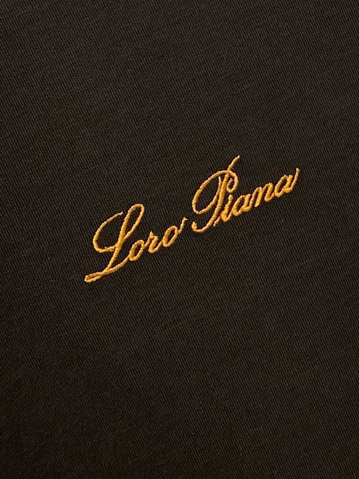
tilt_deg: -9.5
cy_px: 240
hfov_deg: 53.1
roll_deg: +21.9
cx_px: 180
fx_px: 359
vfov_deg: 67.3
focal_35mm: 26
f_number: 1.8
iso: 100
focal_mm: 4.25
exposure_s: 1/121
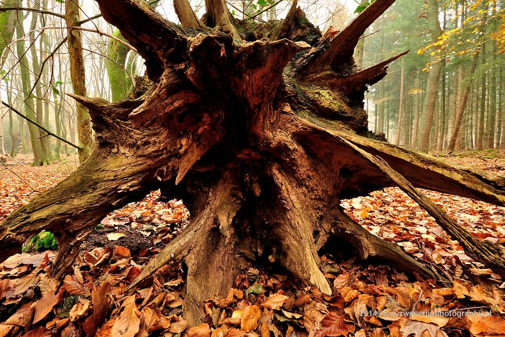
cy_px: 159
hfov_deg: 91.4
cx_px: 240
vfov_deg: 68.8
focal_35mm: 18
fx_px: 246
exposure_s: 1
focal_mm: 11
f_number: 13
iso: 200
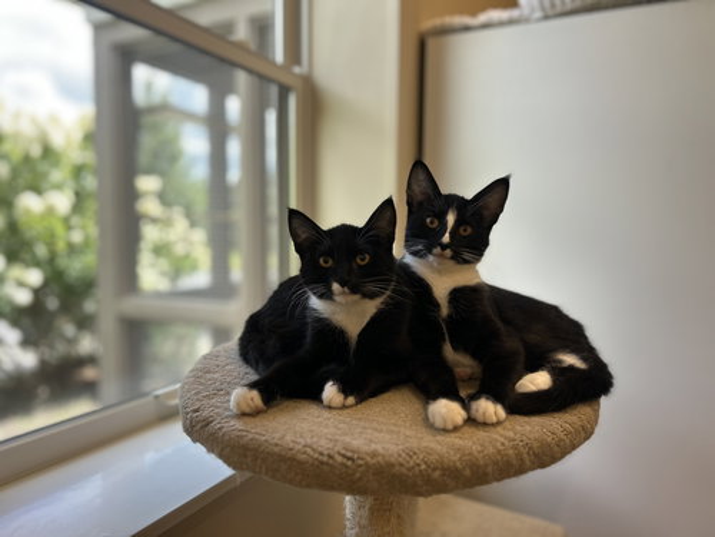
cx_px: 358
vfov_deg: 53.1
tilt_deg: -3.4
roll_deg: -0.1
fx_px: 537
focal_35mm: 26
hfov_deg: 67.3
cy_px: 268
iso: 40
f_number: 1.5
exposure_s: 1/121
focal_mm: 5.7
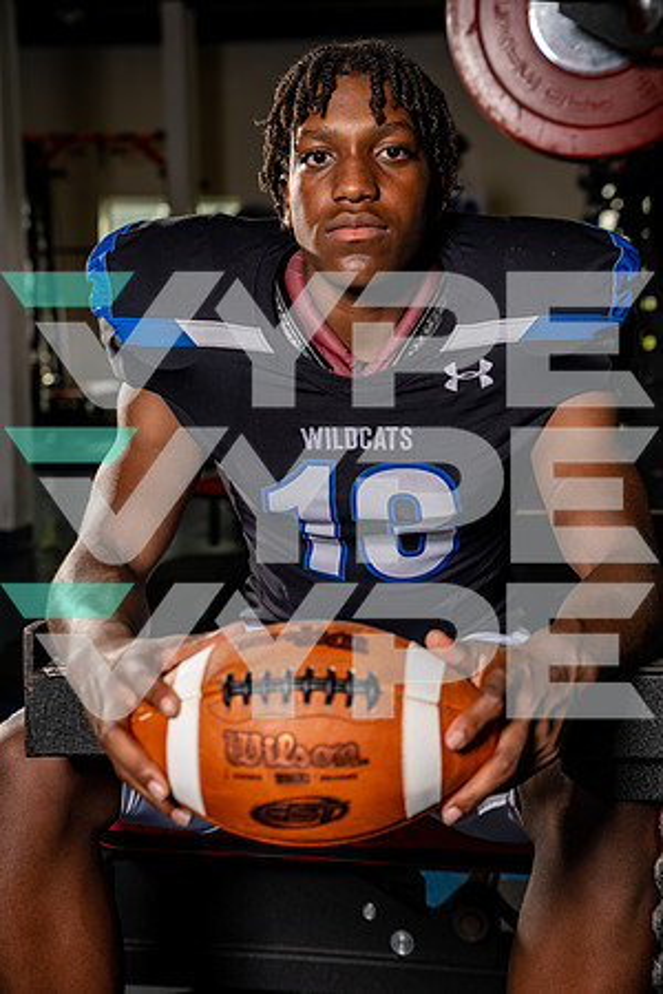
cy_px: 497
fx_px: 1713
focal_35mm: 62
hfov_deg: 21.9
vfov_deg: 32.4
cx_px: 332
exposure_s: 1/250
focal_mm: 62
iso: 100
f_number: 4.5
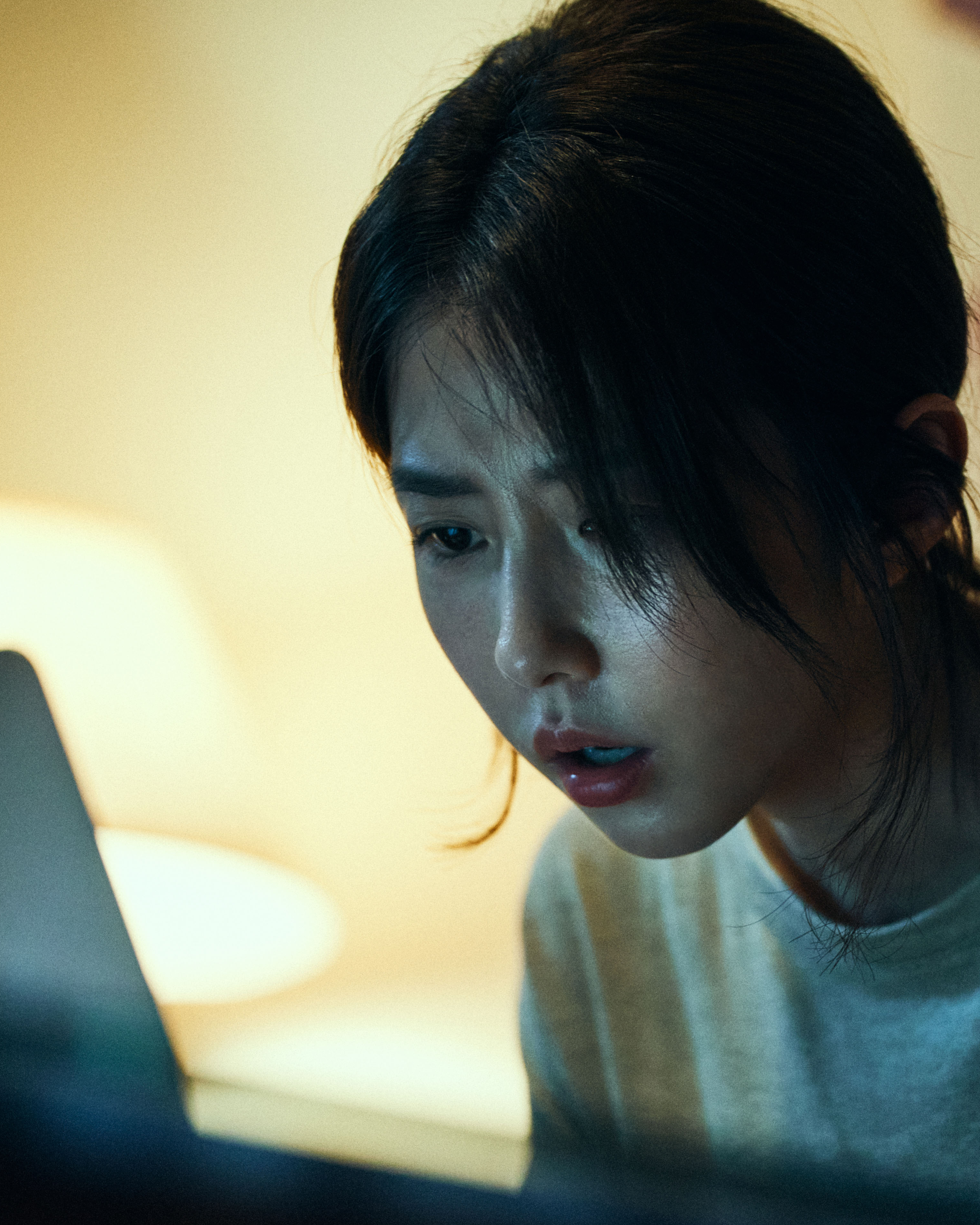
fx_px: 6418
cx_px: 645
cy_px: 595
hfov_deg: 8.7
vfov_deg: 10.9
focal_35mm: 177
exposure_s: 1/125
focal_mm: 120
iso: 2000
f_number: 2.8
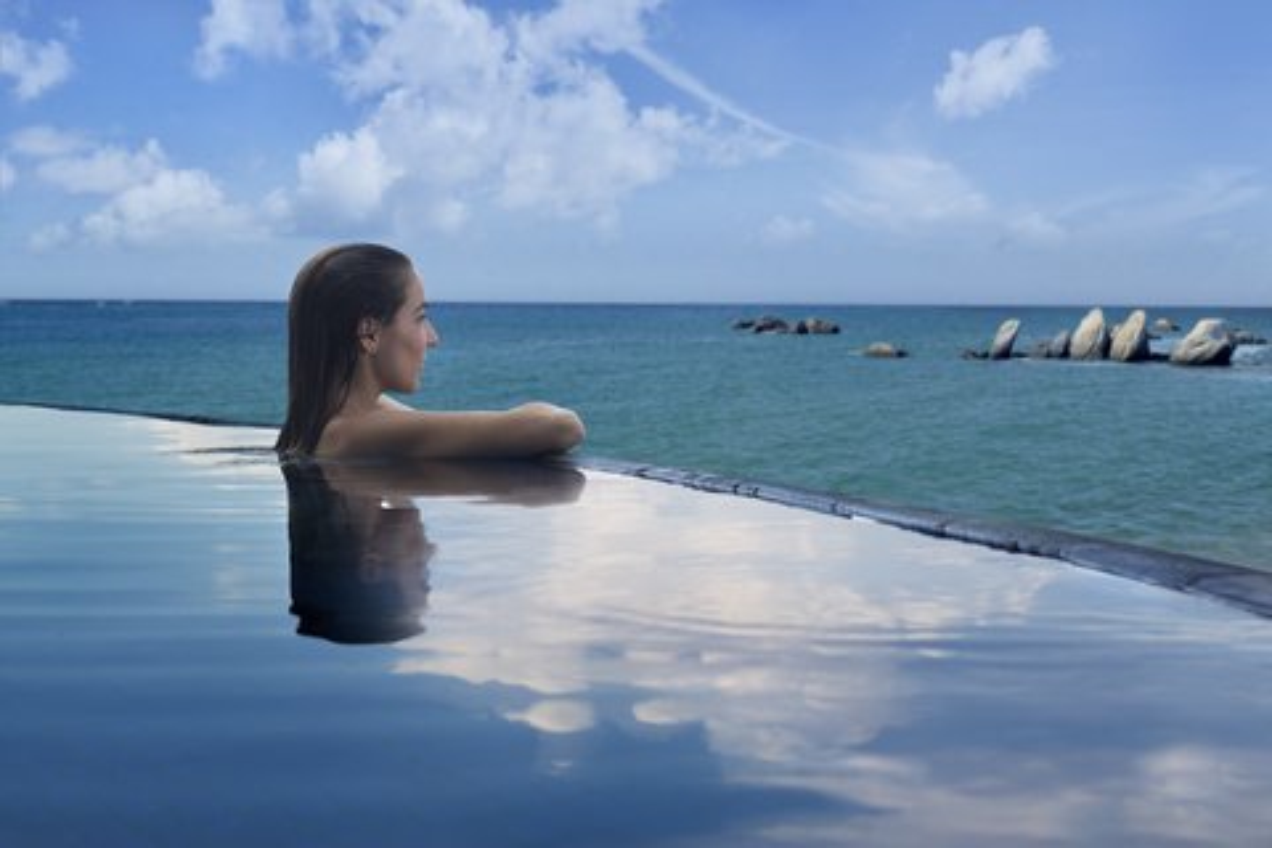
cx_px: 636
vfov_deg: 16.1
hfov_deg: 23.9
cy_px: 424
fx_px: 3003
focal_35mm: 85
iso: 200
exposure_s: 1/125
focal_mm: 85
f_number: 8
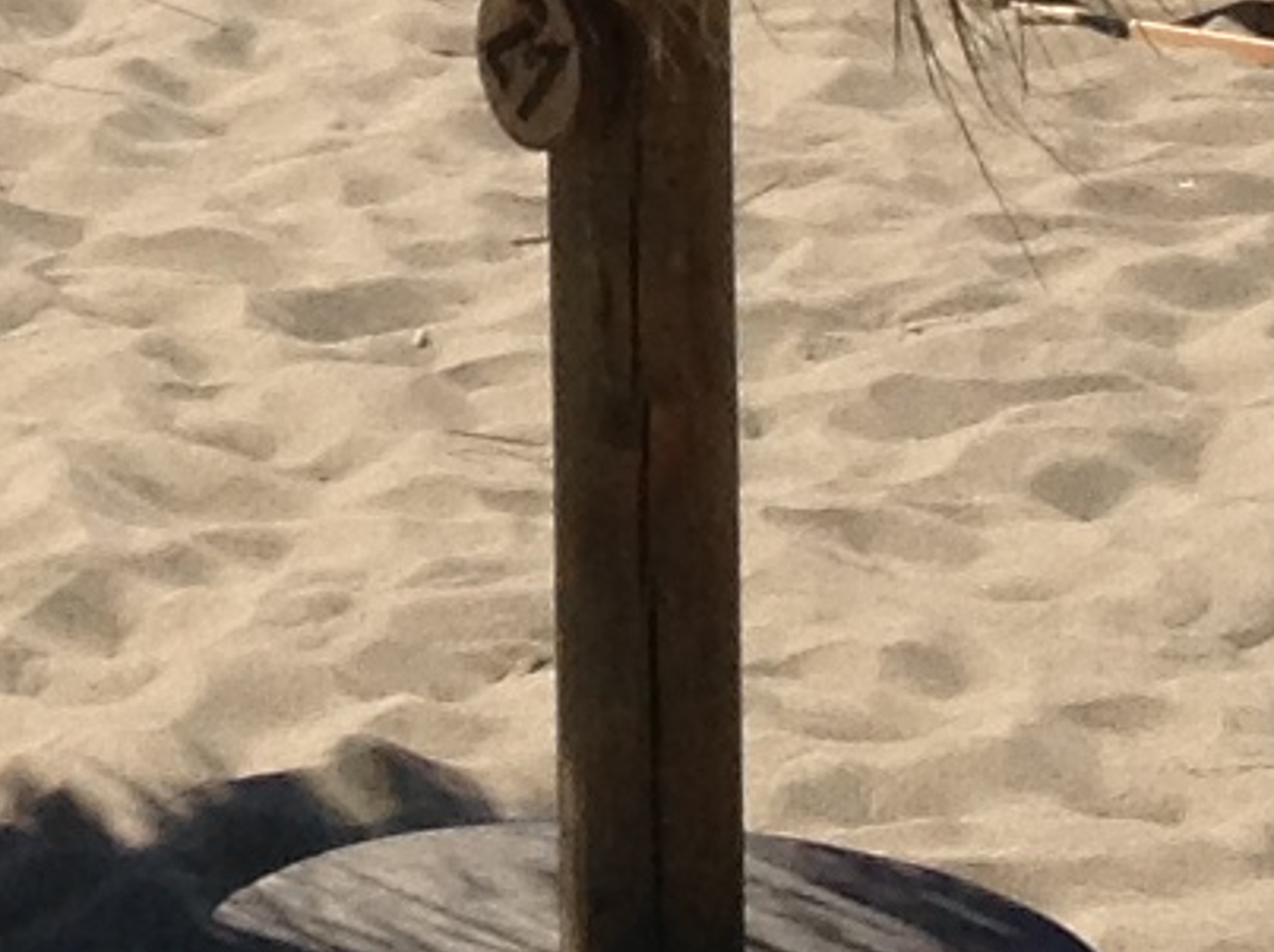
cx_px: -686
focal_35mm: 225
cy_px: -1202
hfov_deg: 8.6
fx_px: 8269
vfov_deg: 6.3
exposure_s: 1/2016
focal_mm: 4.28
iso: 50
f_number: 2.4
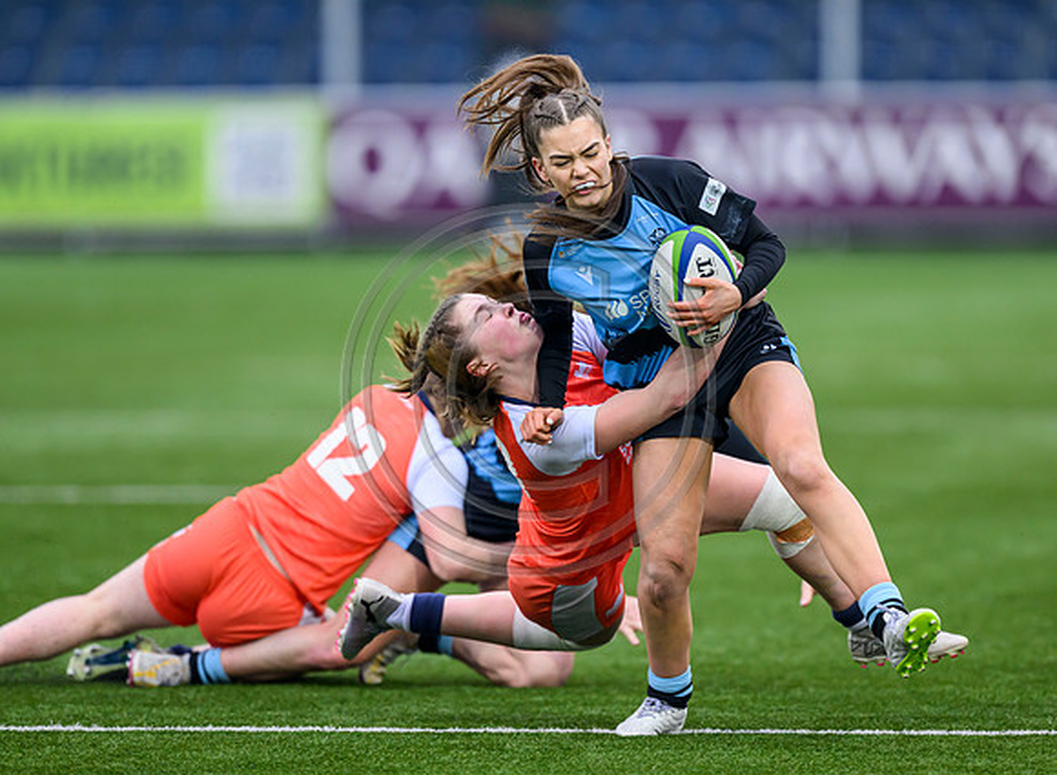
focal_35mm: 495
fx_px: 14989
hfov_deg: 4.0
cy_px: 390
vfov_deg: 3.0
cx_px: 504
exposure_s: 1/1600
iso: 1600
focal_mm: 400
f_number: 3.2
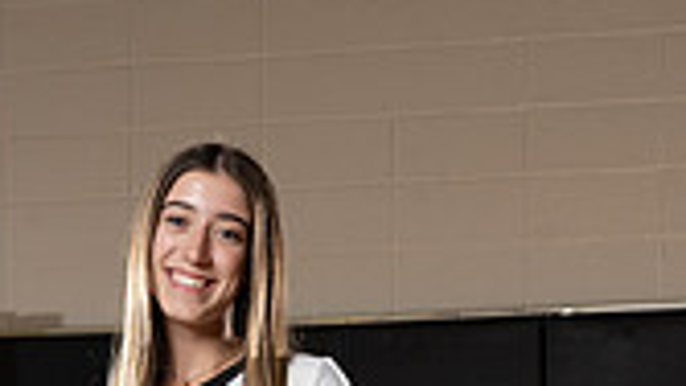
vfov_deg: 7.5
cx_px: 205
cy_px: 895
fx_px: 2765
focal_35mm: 152
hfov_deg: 14.1
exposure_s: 1/250
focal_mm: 54
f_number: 8
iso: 1000
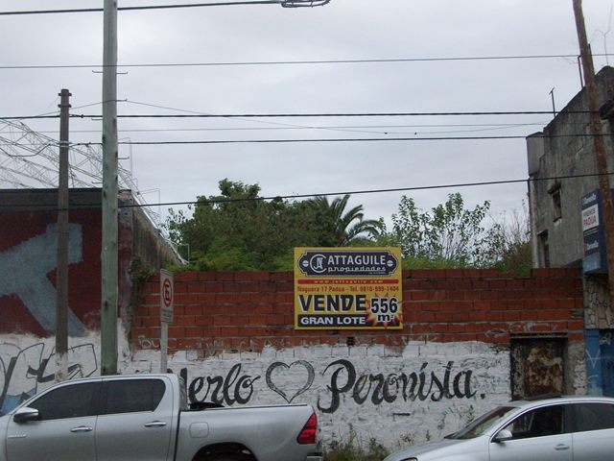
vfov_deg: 27.5
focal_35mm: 53
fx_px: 940
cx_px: 307
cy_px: 230
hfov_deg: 36.2
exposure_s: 1/169
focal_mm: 8.8
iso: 186
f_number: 3.6
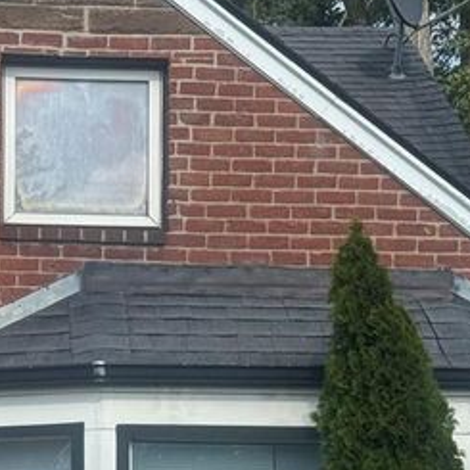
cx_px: -69
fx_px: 2719
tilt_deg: +2.7
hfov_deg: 9.8
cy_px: 552
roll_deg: -0.2
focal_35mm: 177
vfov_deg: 9.7
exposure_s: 1/3425
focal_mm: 6.76
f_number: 1.78
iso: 64
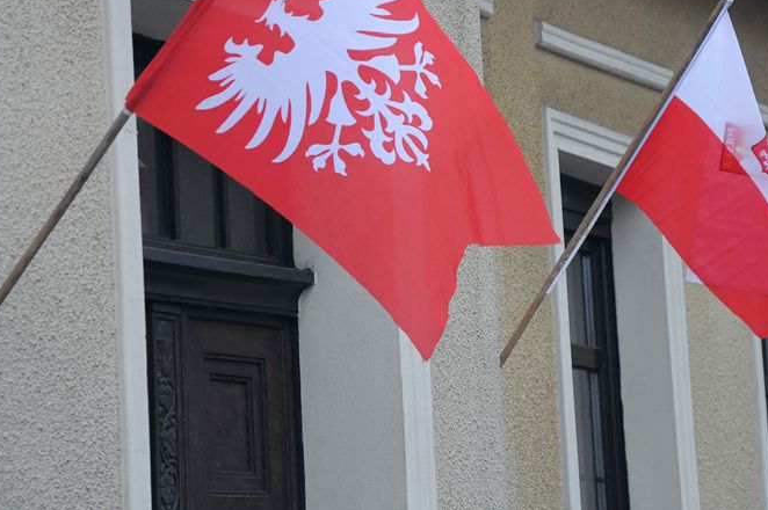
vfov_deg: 8.9
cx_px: 441
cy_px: 185
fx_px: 3282
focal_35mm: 154
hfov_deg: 13.3
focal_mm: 80
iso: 1600
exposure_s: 1/400
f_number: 5.3
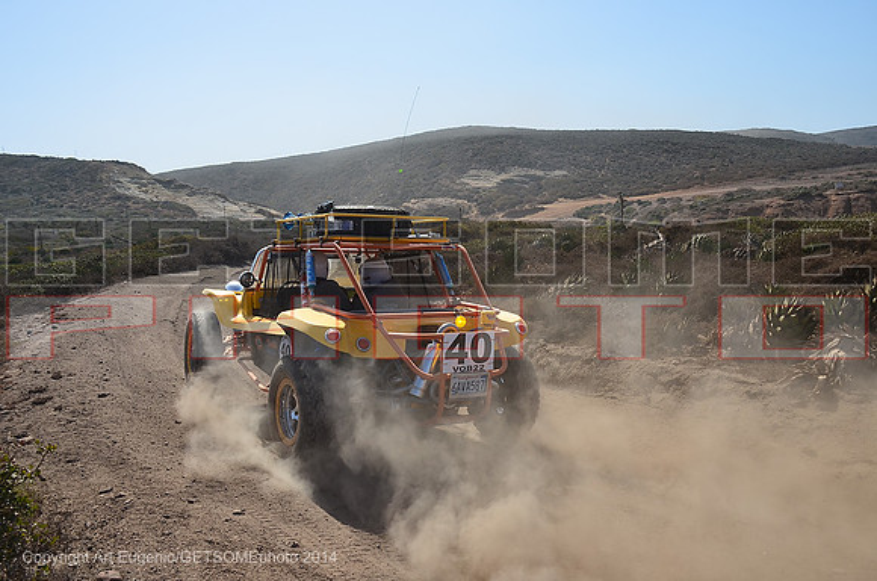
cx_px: 438
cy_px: 290
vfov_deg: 39.8
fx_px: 802
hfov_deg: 57.3
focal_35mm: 33
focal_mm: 22
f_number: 7.1
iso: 200
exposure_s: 1/640
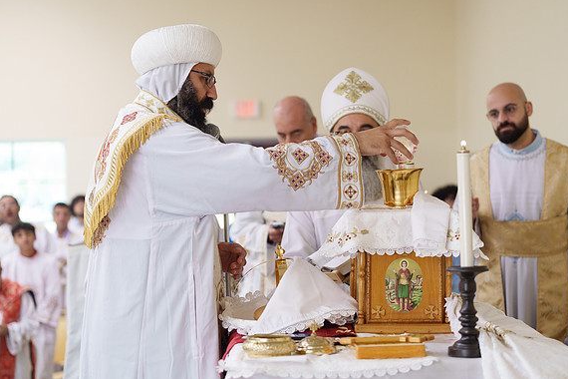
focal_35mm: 75
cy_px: 186
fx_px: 1183
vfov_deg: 18.2
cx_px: 279
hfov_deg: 27.0
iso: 1600
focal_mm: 70
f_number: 2.8
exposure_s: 1/160
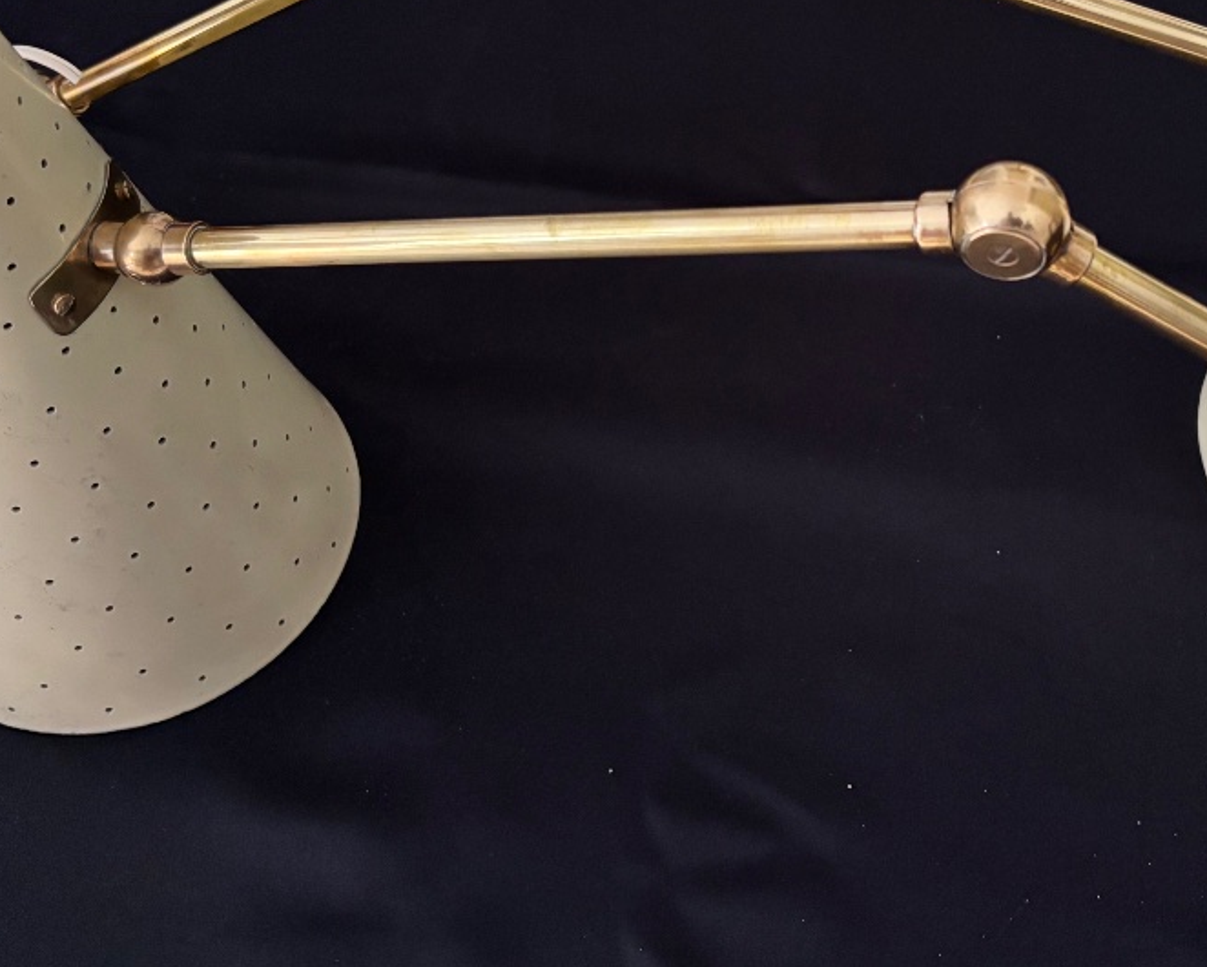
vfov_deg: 32.3
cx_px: 762
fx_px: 1644
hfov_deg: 40.0
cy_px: 274
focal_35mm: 46
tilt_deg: -50.6
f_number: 1.6
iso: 640
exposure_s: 1/25
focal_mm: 5.96
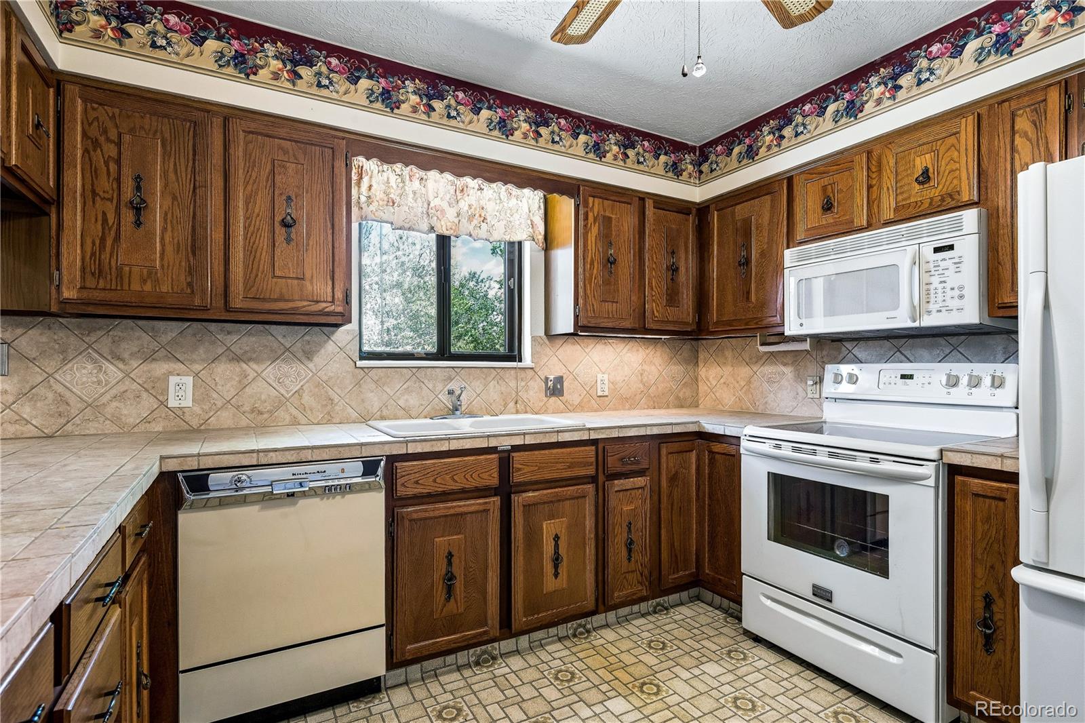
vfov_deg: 68.9
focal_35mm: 18
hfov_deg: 91.6
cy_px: 362
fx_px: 527
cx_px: 542
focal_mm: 17.5
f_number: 10
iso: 400
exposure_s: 1/10
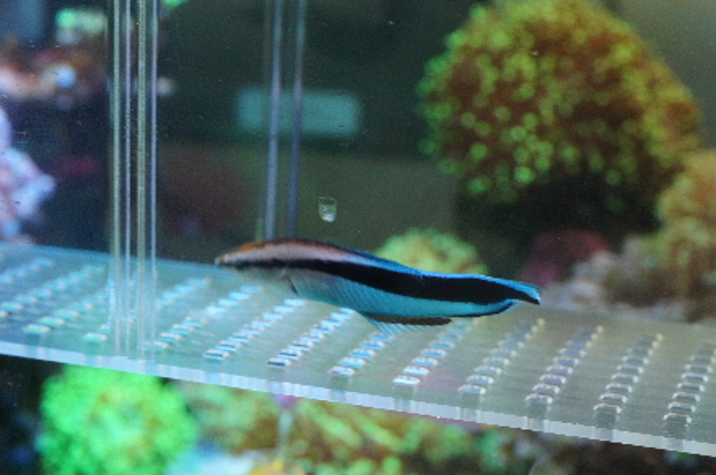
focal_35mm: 75
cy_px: 238
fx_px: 1489
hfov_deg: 27.0
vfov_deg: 18.1
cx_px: 358
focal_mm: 50
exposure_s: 1/80
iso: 1600
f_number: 7.1
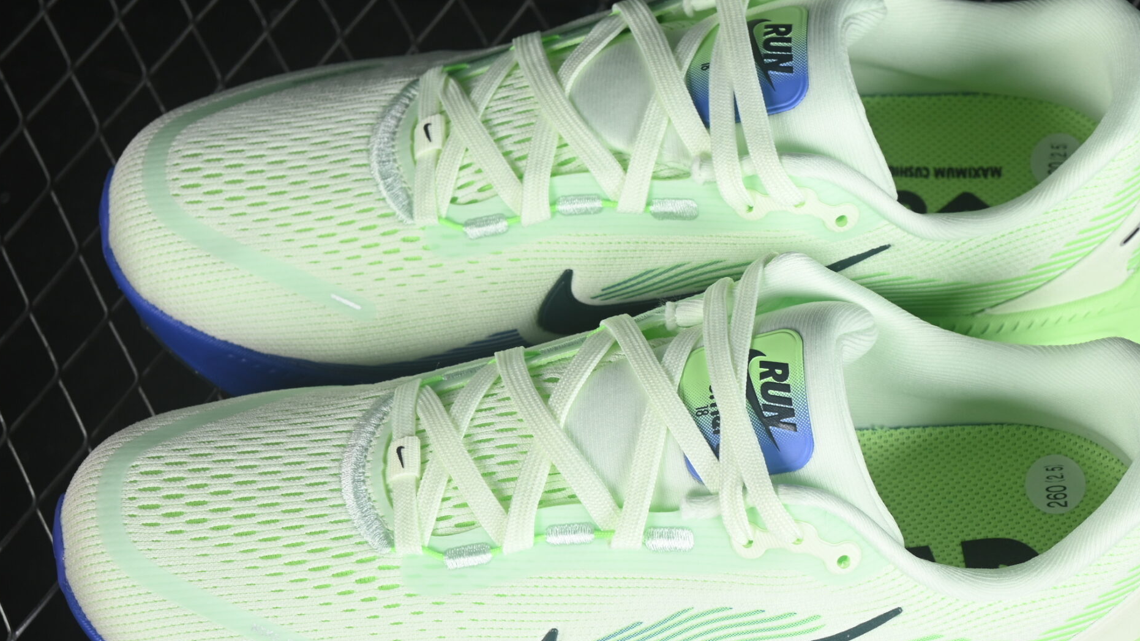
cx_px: 667
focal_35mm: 108
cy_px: 392
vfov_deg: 11.2
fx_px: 3265
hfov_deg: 19.8
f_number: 7.1
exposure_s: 1/80
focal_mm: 50
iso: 160
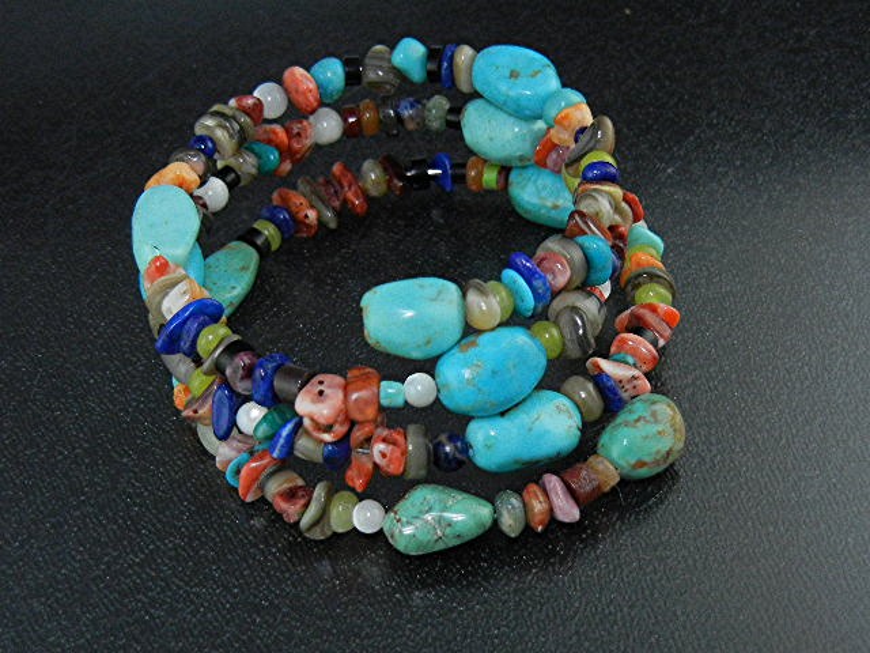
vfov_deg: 24.8
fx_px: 1483
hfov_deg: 32.7
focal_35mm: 59
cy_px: 326
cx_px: 435
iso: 800
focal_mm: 10.6
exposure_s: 1/30
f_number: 8
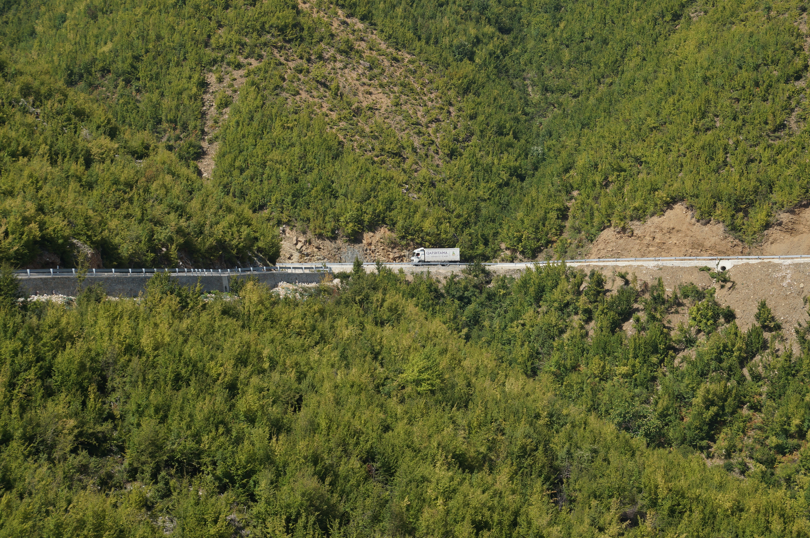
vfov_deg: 13.0
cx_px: 405
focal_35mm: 105
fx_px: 2360
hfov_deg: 19.5
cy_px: 269
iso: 100
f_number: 8
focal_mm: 70
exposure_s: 1/250
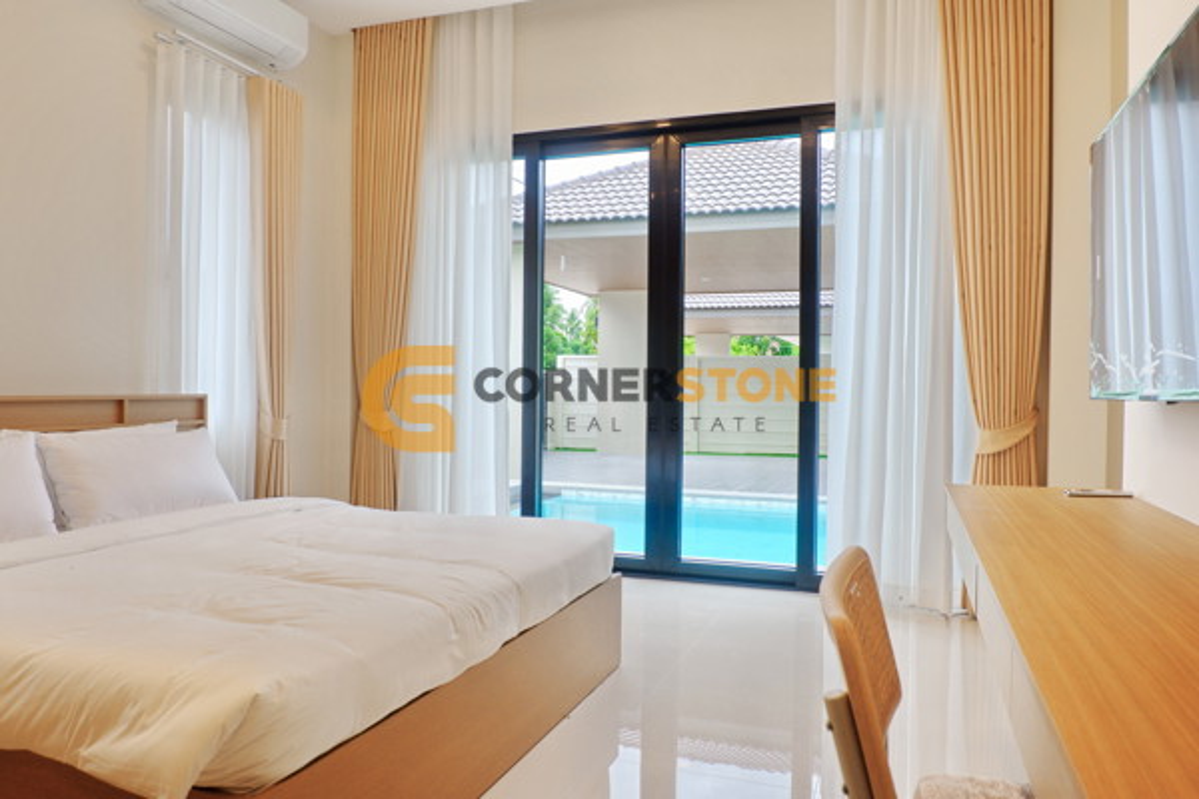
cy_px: 400
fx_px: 799
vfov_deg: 53.1
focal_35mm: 24
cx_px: 600
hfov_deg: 73.7
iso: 200
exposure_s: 1/140
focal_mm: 16
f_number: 5
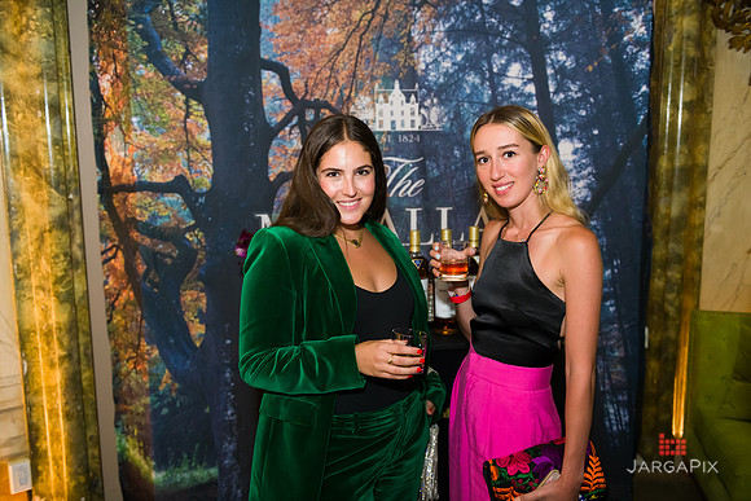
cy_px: 250
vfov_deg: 41.1
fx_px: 668
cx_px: 376
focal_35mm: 32
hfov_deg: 58.7
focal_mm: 32
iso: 1600
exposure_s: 1/125
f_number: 3.2
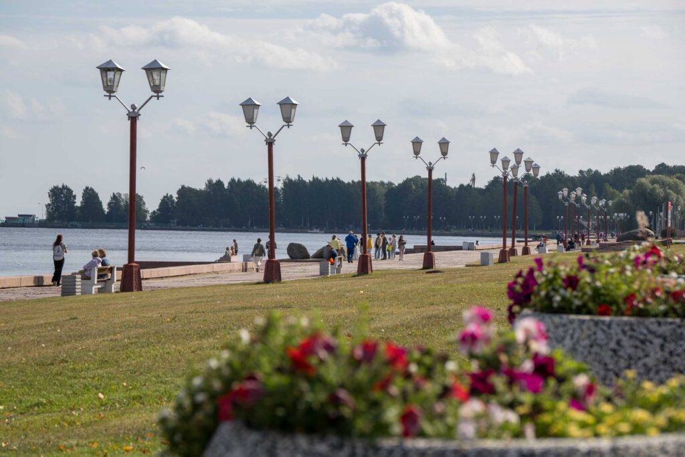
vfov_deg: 13.0
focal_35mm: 105
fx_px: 1998
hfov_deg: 19.5
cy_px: 228
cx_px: 342
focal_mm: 70
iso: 100
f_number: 5
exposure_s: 1/1000
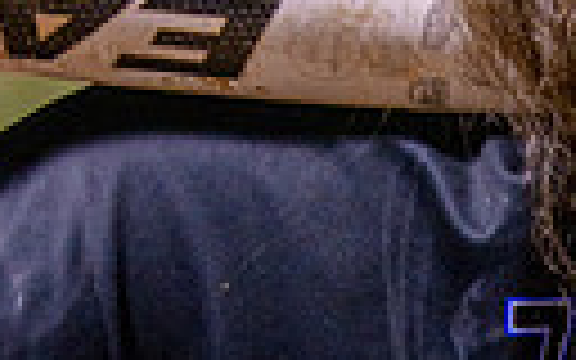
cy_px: 855
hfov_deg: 8.3
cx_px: 616
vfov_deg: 5.1
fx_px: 3940
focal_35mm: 251
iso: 4000
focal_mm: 70
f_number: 5
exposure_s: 1/250
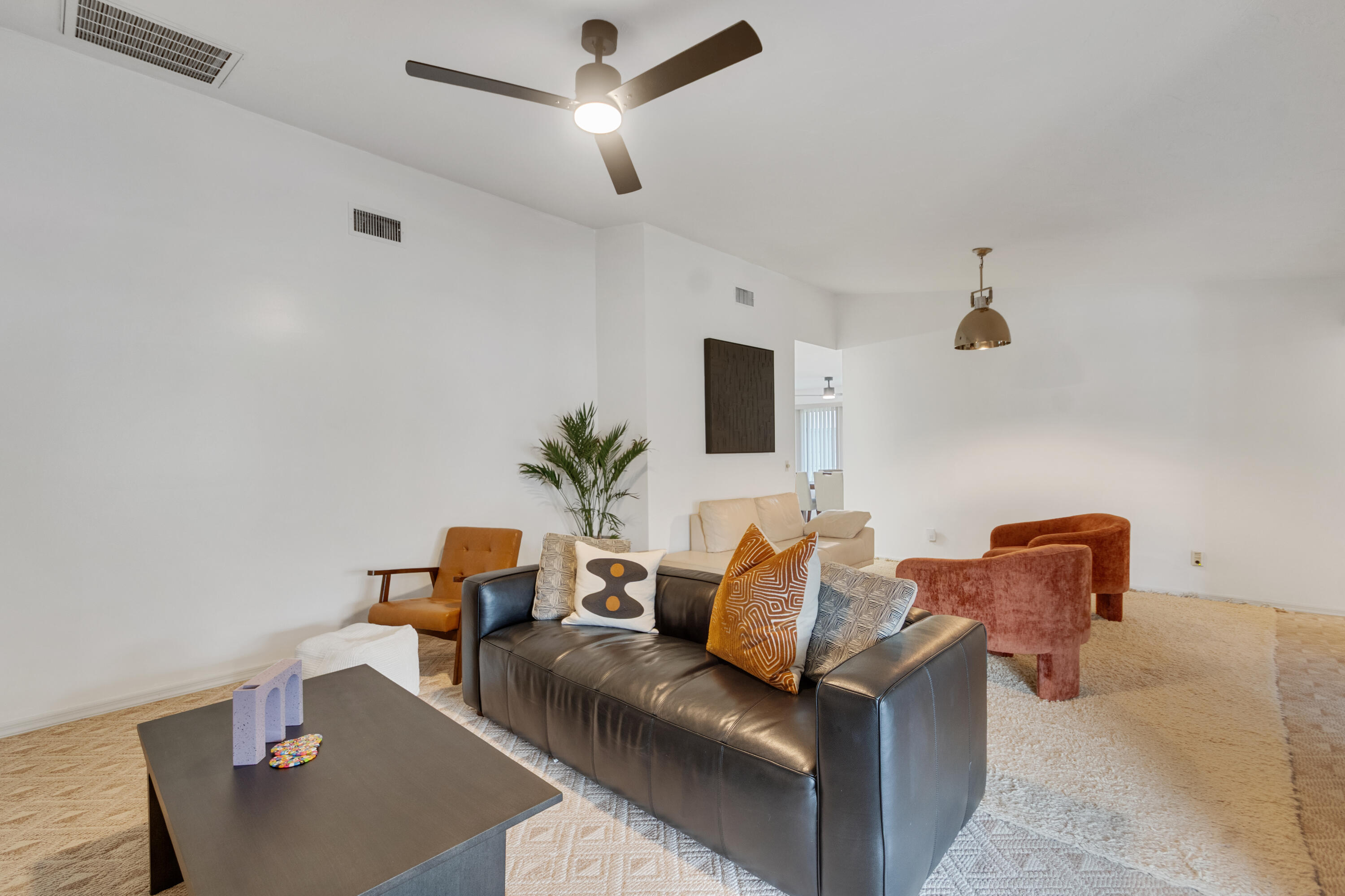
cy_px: 448
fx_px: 560
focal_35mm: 15
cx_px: 672
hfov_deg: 100.4
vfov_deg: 77.3
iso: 320
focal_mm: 10
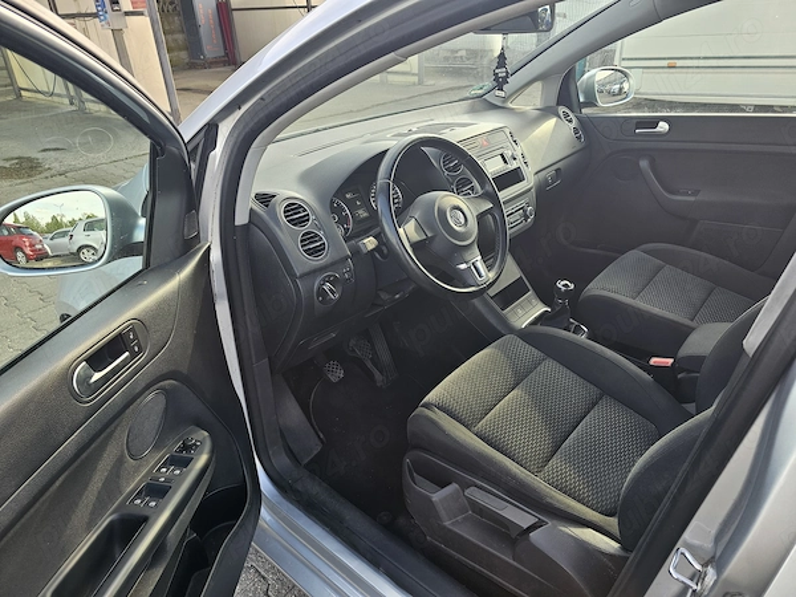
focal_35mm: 23
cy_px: 298
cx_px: 398
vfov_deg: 58.9
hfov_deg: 73.9
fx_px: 529
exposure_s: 1/180
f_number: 1.7
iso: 50
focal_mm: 6.3
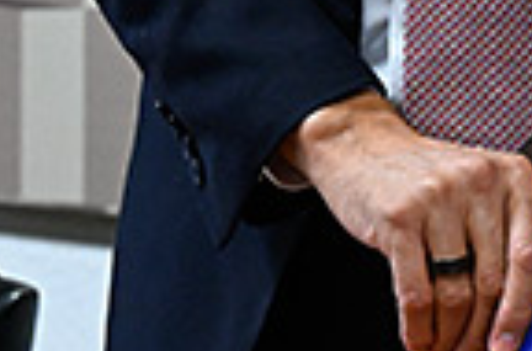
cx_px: 813
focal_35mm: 503
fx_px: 7409
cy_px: -388
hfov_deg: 4.1
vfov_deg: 2.7
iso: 4000
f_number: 5
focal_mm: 84
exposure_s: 1/160
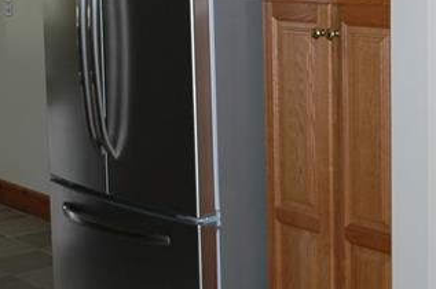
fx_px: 1172
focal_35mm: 97
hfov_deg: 21.1
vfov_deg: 13.9
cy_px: 43
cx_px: 217
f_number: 3.5
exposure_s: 1/60
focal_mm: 20
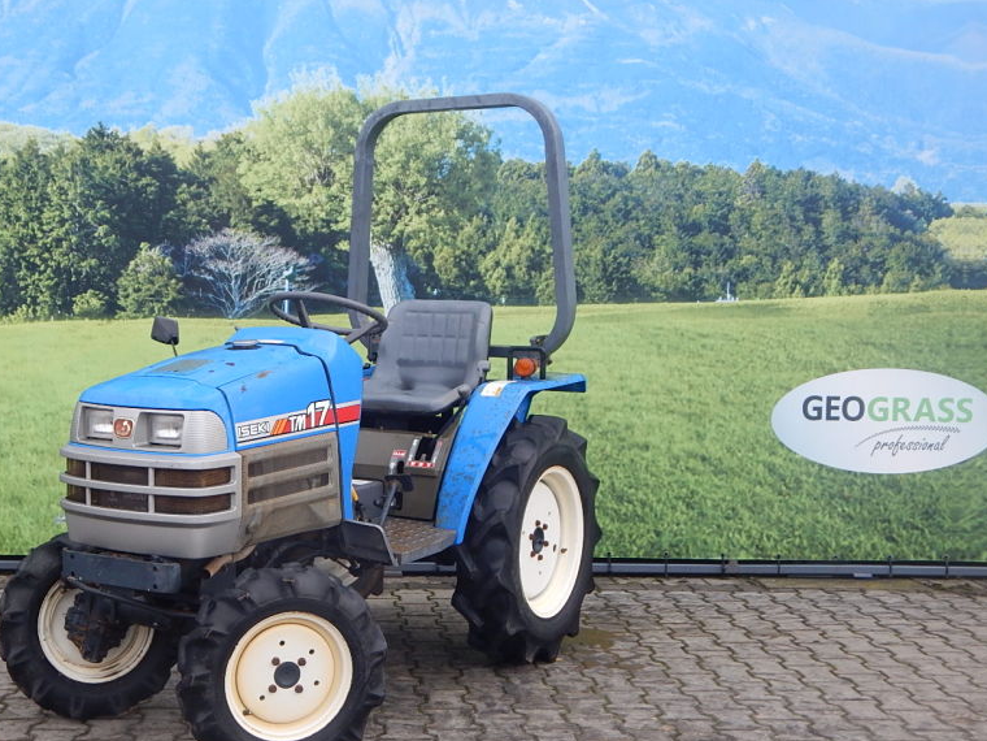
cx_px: 344
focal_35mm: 50
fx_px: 1426
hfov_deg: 37.8
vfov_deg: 29.1
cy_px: 369
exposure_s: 1/100
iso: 125
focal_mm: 6.8
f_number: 3.4
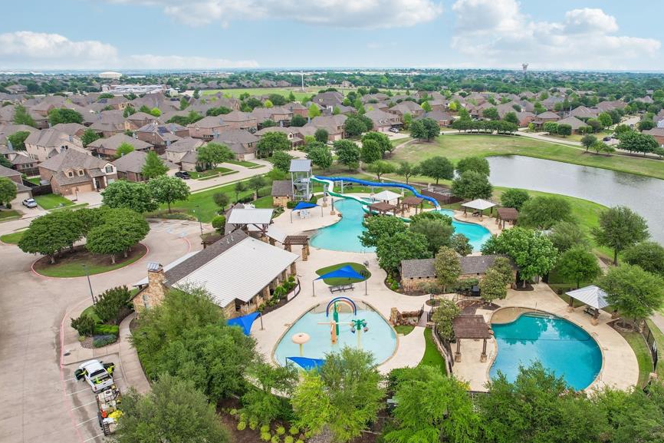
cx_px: 379
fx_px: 479
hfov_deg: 69.1
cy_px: 250
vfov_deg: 49.4
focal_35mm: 26
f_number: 2.8
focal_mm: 8.4
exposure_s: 1/1000
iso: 100
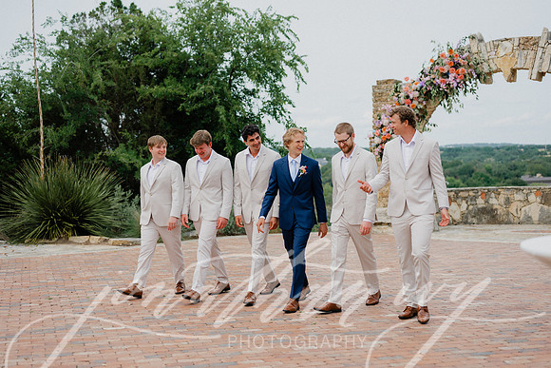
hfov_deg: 39.6
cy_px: 184
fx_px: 765
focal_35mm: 50
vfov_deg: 27.0
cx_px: 276
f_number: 2.5
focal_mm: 50
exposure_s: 1/4000
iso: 160
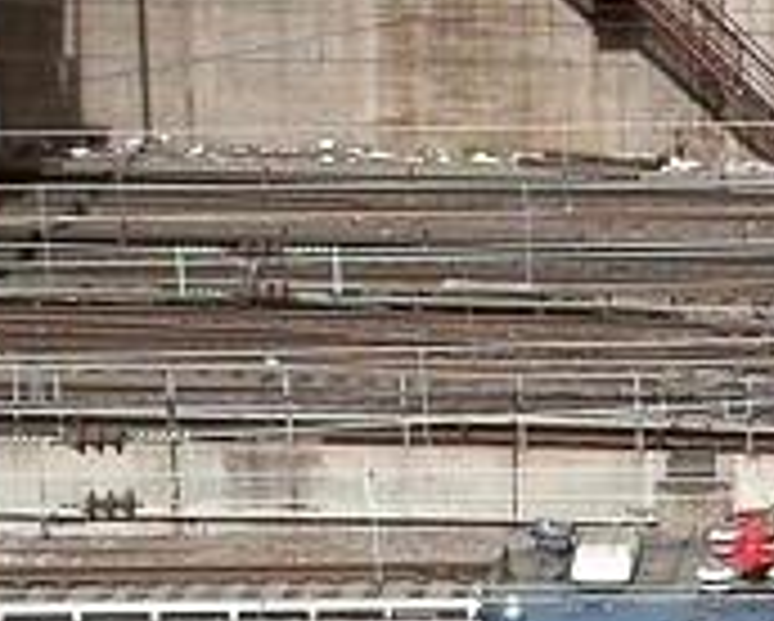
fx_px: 3623
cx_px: 1294
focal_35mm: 158
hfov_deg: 11.5
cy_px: 698
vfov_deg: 9.7
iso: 50
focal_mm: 6.3
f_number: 3.3
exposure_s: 1/350
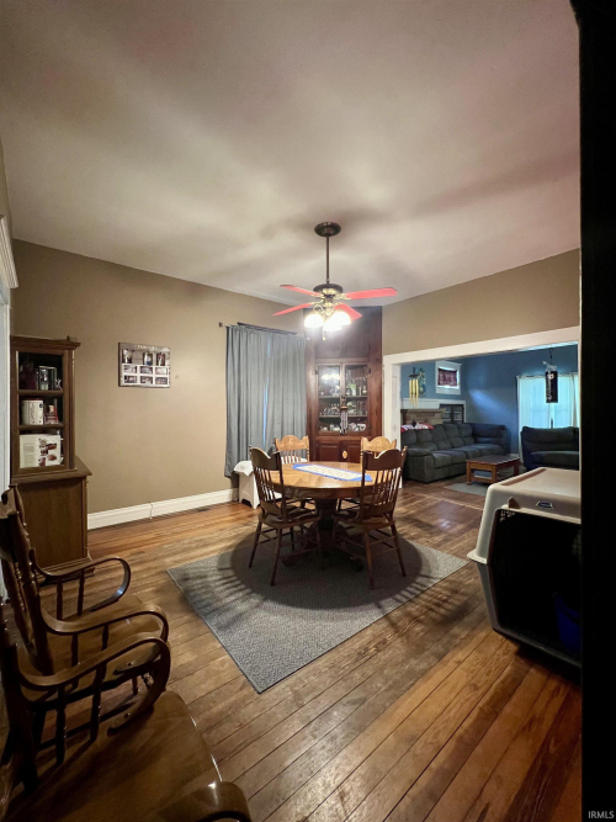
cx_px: 308
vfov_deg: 106.2
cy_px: 411
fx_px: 309
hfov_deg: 89.9
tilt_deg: -0.4
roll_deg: +0.5
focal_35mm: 13
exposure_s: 1/40
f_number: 1.8
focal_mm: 1.57
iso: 640
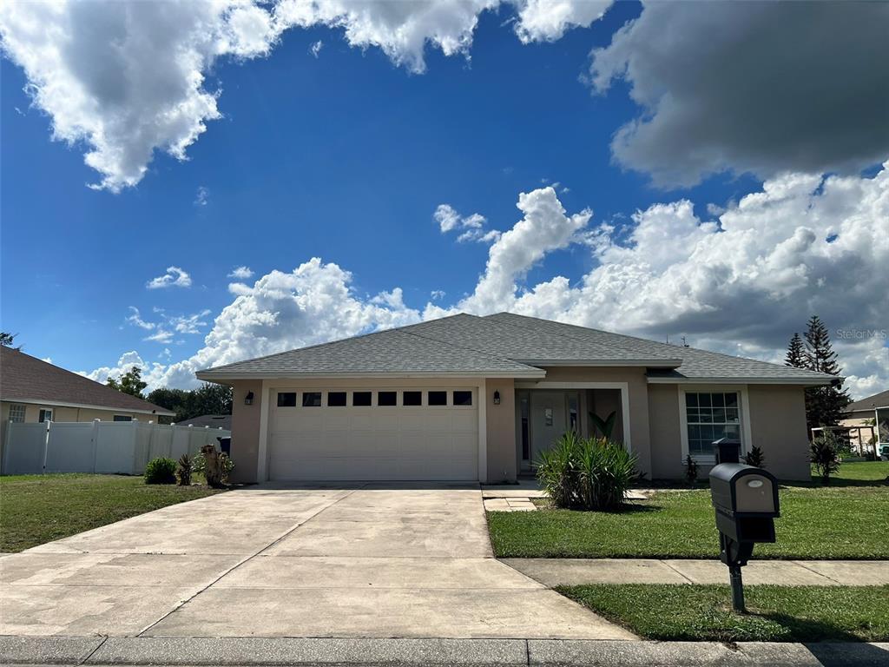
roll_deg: +0.0
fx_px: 668
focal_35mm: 26
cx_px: 444
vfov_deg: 53.1
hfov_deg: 67.3
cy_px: 334
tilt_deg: +9.8
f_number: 1.5
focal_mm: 5.7
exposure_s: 1/10309
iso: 50
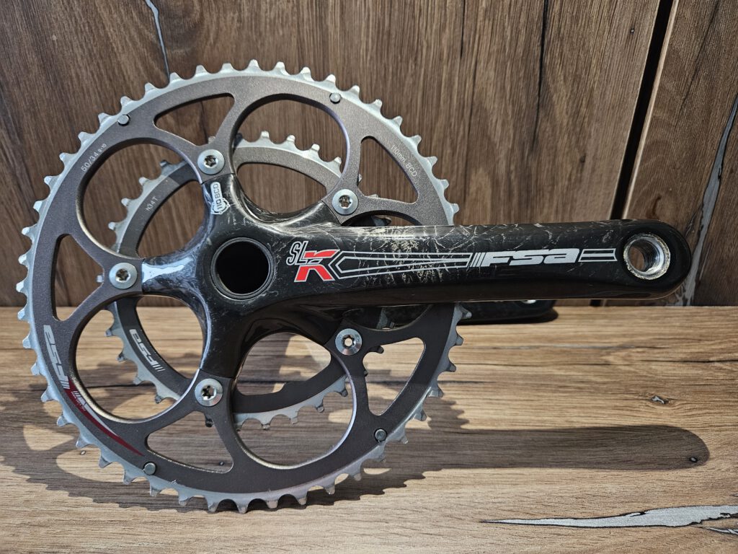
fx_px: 490
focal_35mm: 23
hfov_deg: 73.9
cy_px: 277
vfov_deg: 58.9
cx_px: 369
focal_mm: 5.4
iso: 640
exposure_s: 1/25
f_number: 1.8
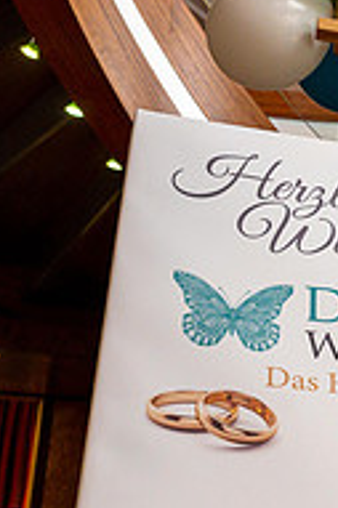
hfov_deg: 16.4
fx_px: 1030
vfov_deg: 27.7
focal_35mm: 73
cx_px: 559
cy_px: 258
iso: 2000
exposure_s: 1/160
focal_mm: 24
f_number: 6.3
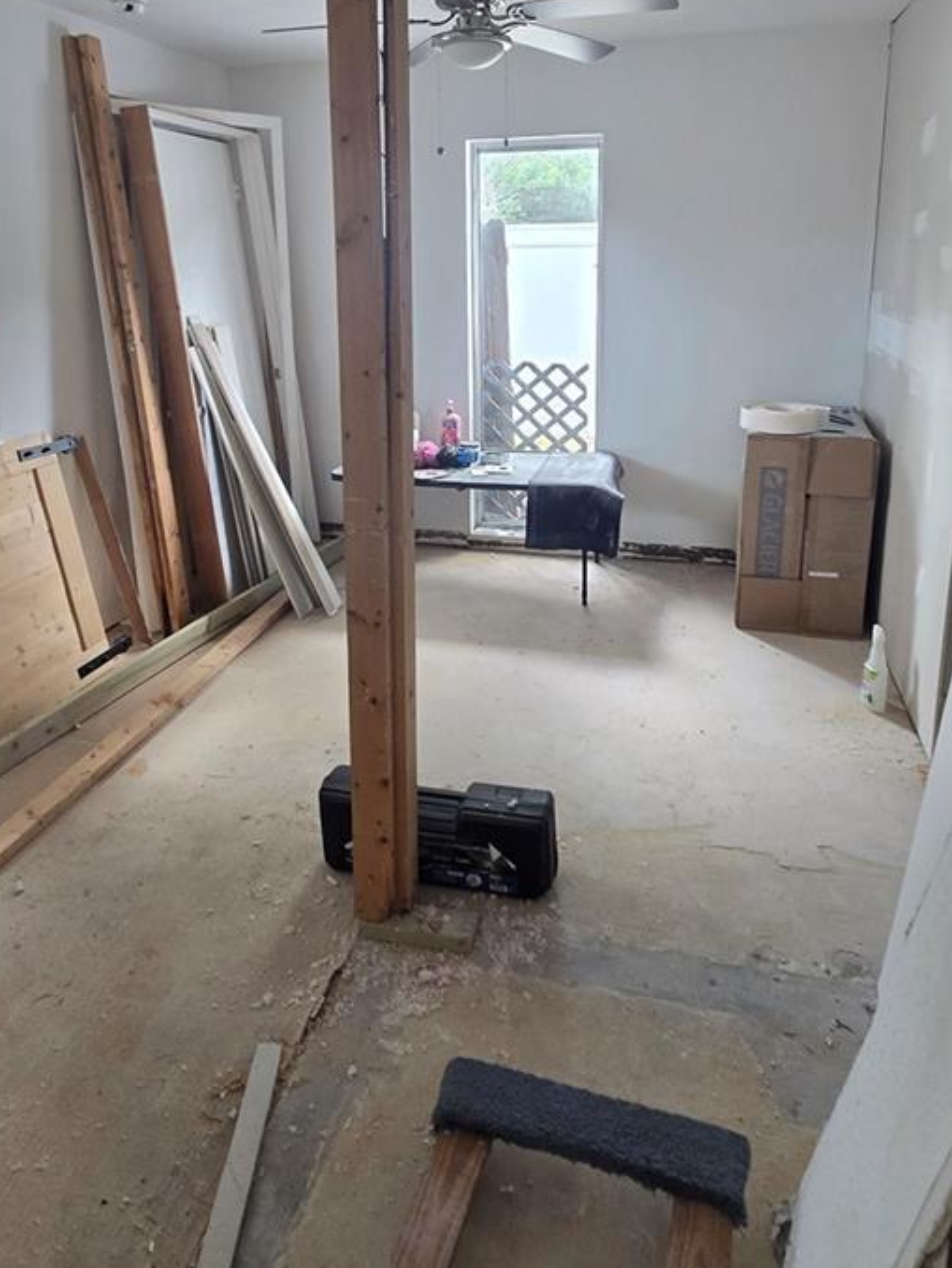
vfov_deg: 72.1
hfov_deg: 58.8
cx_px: 432
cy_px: 443
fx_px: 843
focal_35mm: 23
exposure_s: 1/60
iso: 160
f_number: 2.2
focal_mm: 2.2
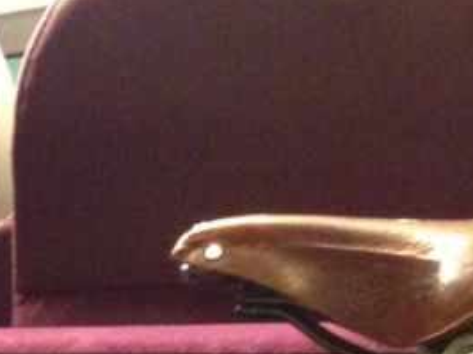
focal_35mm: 159
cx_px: -580
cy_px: 646
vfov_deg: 8.9
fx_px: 2171
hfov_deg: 10.9
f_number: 2.4
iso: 400
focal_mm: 4.13
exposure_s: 1/15
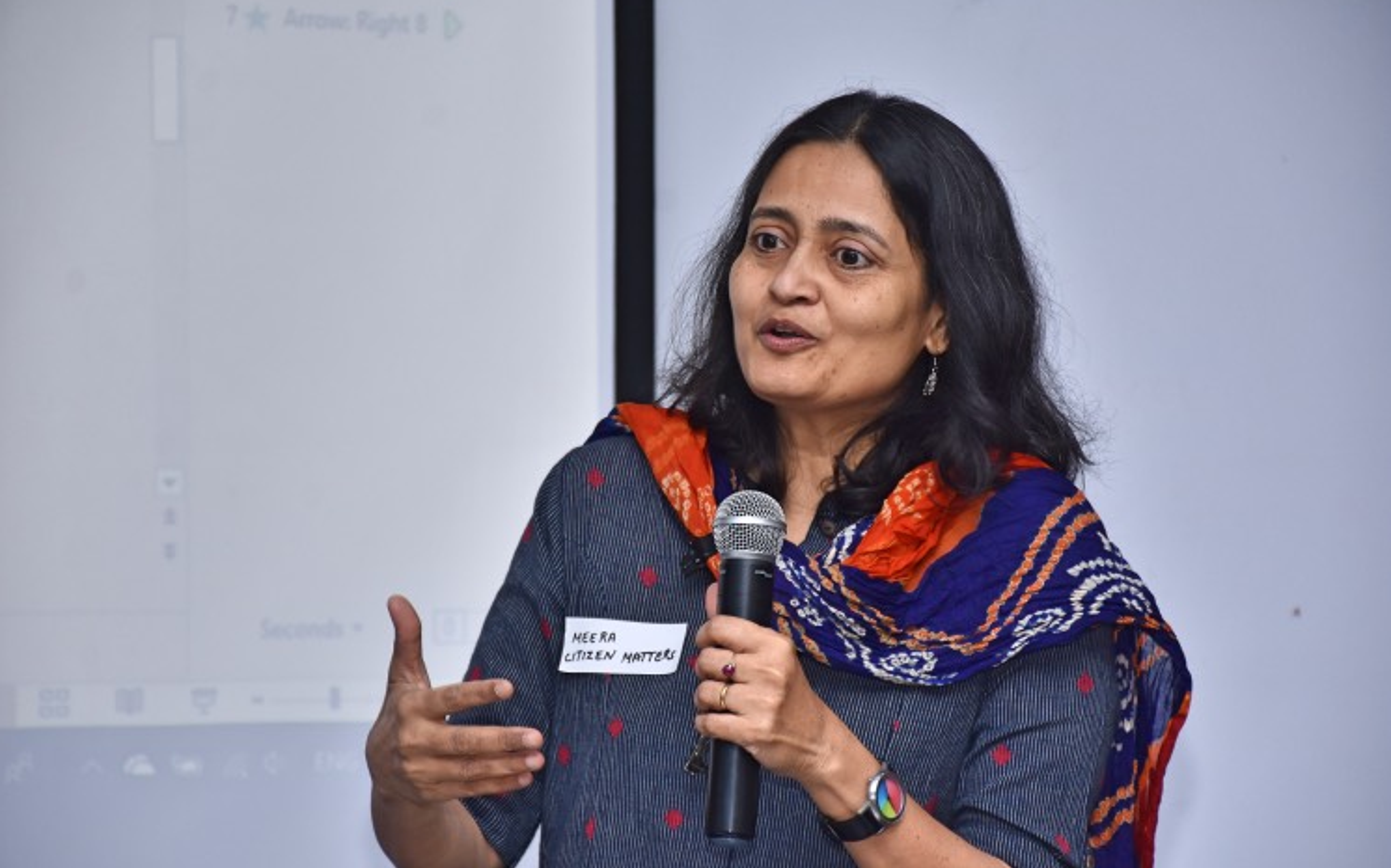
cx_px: 696
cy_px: 441
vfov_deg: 7.6
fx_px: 6519
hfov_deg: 12.2
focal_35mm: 172
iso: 640
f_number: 5.6
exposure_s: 1/125
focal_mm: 112
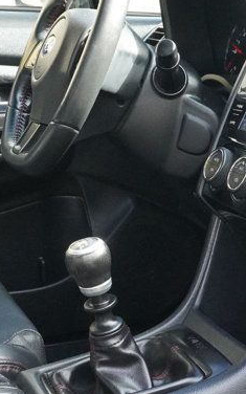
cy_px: 178
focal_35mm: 87
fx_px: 937
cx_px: 179
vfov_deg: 23.7
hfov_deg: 14.9
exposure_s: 1/250
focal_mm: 21
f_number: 9
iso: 4000
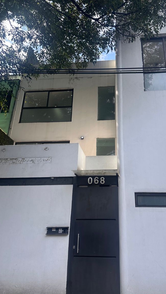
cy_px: 145
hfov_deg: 42.5
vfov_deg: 69.9
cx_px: 107
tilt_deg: +23.6
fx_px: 211
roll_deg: -0.9
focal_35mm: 27
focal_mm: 6.86
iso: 80
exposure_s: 1/952
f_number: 1.78
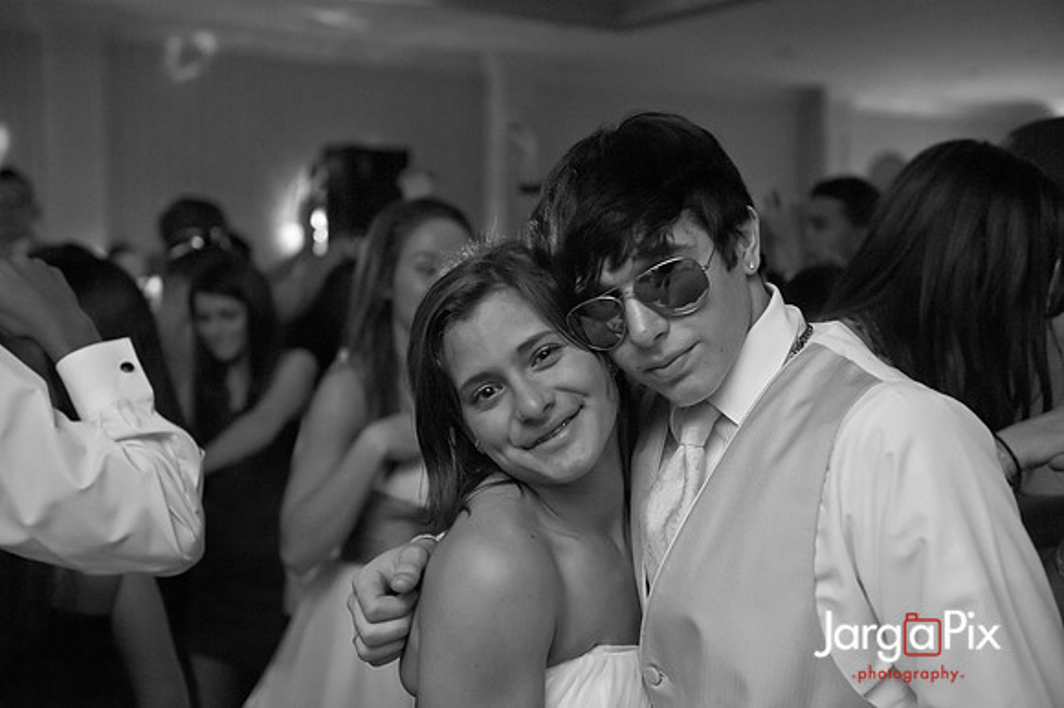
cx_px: 532
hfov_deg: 41.1
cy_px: 354
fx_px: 1418
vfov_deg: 28.0
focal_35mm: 48
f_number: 3.2
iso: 3200
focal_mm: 48
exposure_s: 1/125
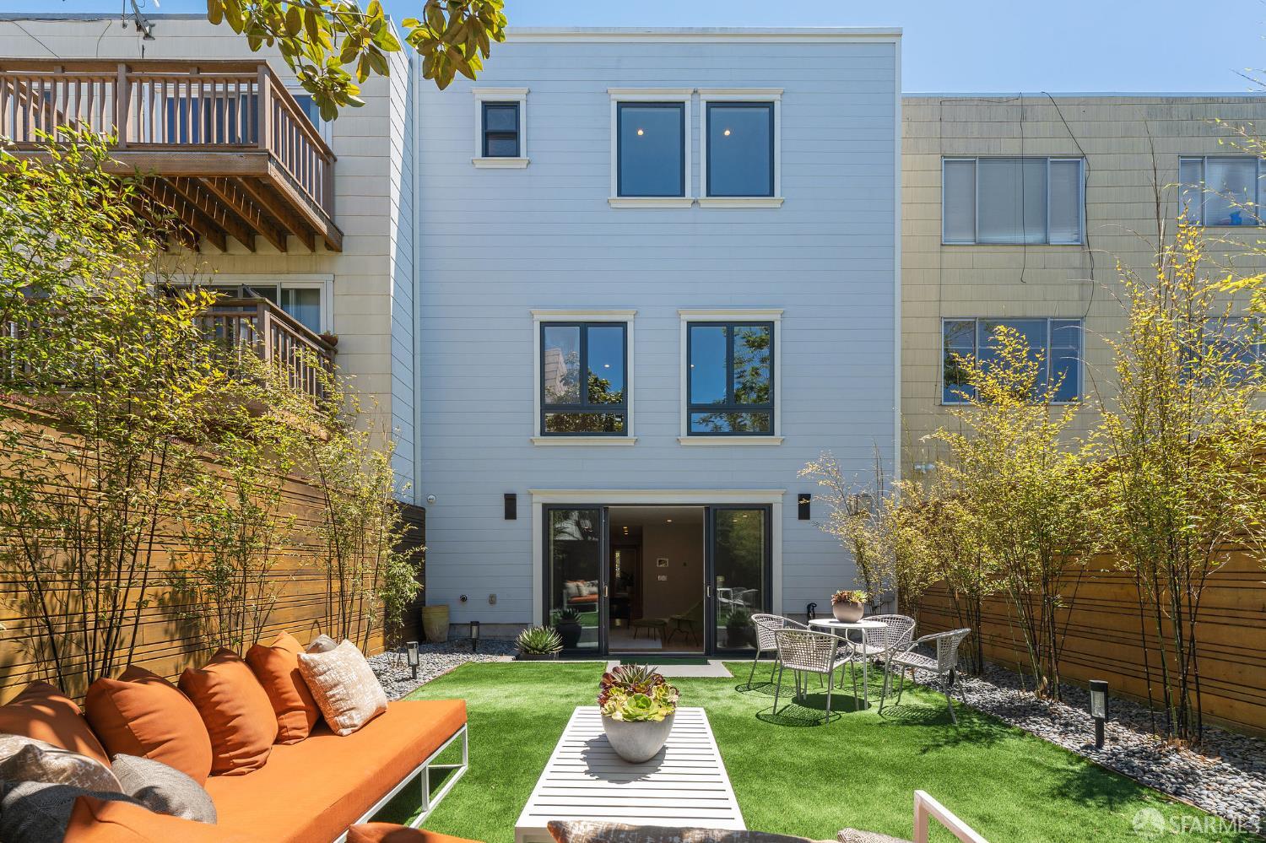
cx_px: 633
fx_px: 492
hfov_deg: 104.3
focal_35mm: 14
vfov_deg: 81.2
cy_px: 422
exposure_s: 1/160
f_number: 9
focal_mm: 14
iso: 100
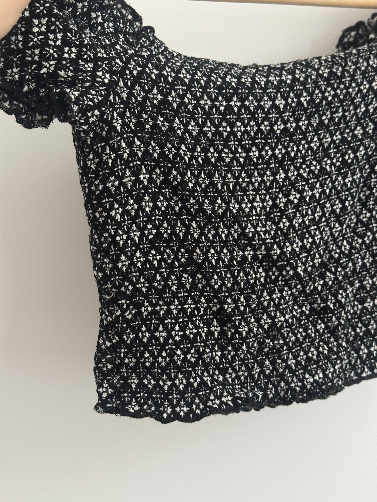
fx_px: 697
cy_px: 251
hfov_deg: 30.3
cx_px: 188
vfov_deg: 39.7
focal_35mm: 48
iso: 160
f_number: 1.78
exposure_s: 1/40
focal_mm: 6.86
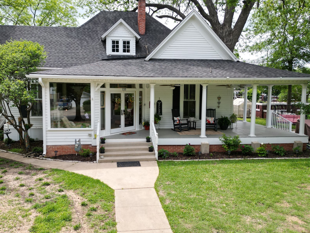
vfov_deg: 48.2
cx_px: 138
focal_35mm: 29
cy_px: 116
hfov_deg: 61.5
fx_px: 260
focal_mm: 6.72
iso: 200
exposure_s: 1/2000
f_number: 1.7
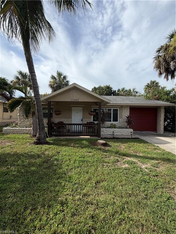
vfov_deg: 102.1
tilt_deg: -0.8
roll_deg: -0.7
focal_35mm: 14
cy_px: 117
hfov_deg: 85.7
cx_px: 88
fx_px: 95
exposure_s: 1/830
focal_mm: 2.22
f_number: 2.2
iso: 20
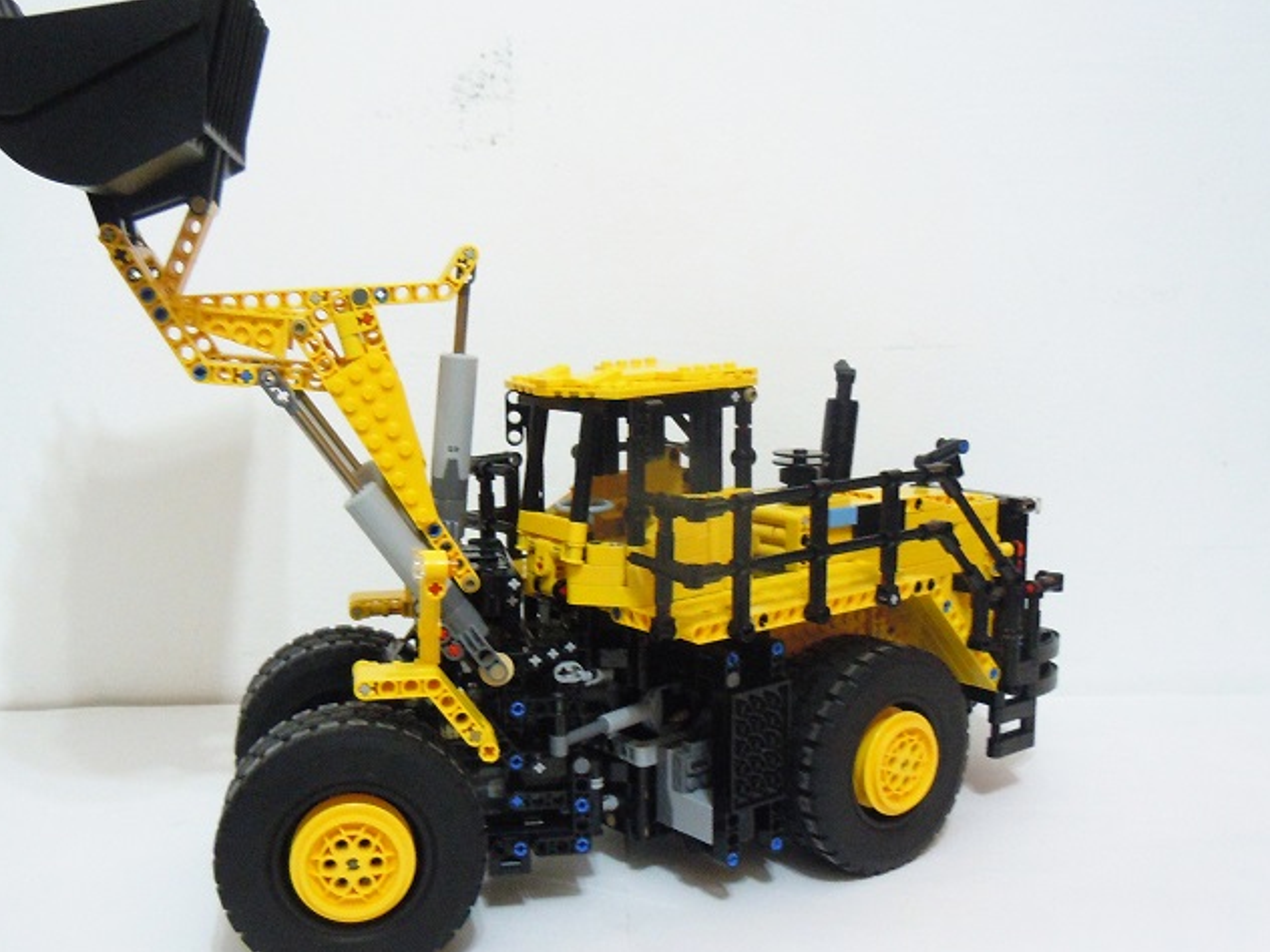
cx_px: 522
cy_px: 504
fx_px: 1394
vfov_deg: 37.7
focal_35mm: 38
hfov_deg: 48.7
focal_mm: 5.4
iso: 400
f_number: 3.5
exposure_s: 1/15
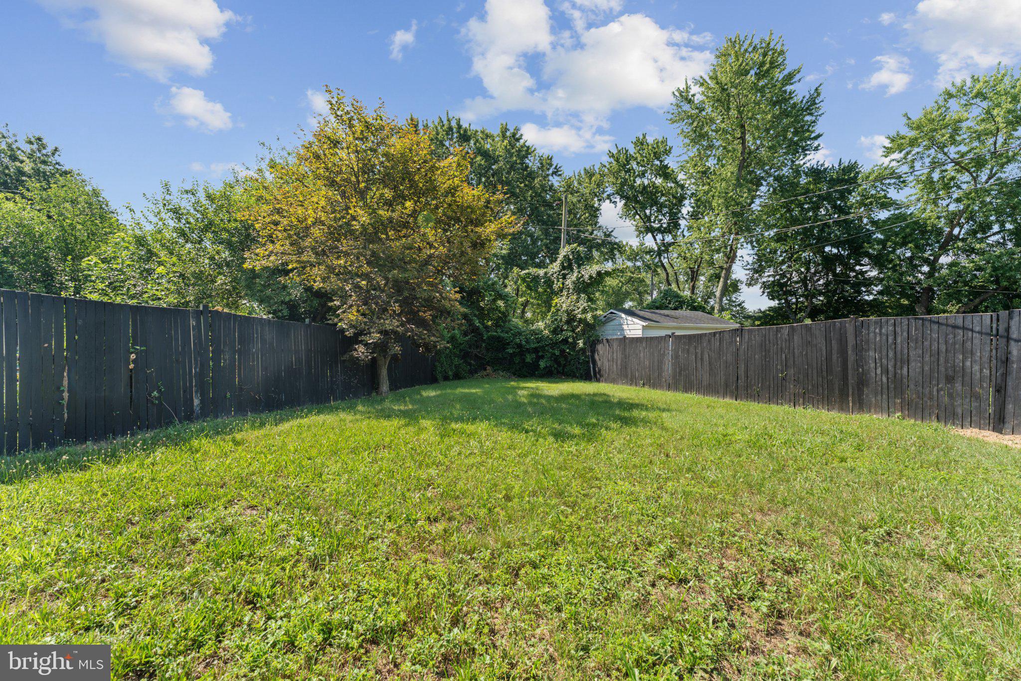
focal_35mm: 14
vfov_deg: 81.2
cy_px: 340
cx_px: 510
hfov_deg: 104.3
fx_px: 397
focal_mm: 14
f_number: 8
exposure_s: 1/125
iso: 100
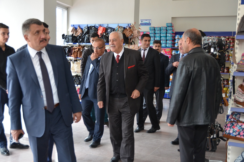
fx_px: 284
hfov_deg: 46.5
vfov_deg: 31.8
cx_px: 122
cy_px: 81
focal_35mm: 42
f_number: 4
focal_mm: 28
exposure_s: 1/60
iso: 640
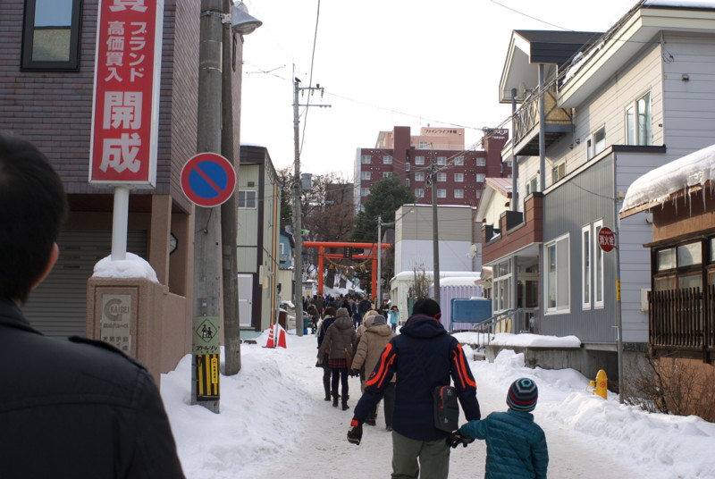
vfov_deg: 30.0
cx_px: 358
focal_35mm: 45
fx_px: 895
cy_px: 240
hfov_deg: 43.5
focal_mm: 30
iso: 100
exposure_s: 1/100
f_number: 10
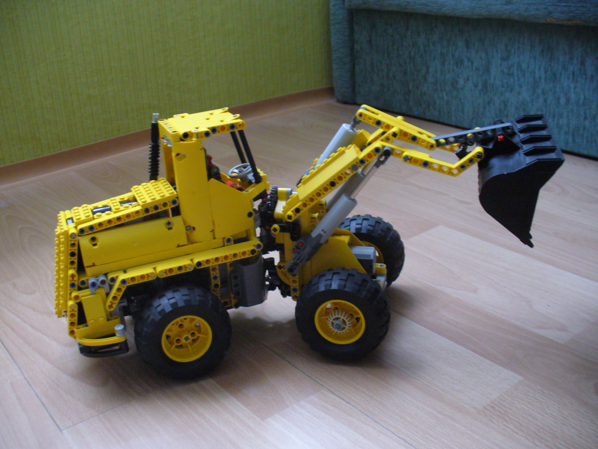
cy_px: 224
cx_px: 299
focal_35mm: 37
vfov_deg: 38.7
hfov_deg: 50.1
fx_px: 639
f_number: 2.8
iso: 200
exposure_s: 1/8
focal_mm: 6.1
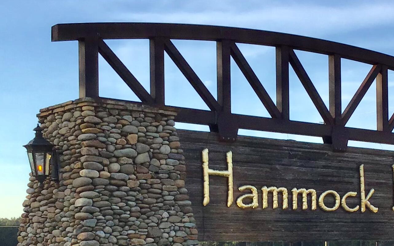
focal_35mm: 77
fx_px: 827
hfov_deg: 26.5
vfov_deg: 16.7
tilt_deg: +0.7
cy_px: 215
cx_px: 284
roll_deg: +0.2
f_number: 2.4
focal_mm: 3.3
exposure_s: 1/715
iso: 25
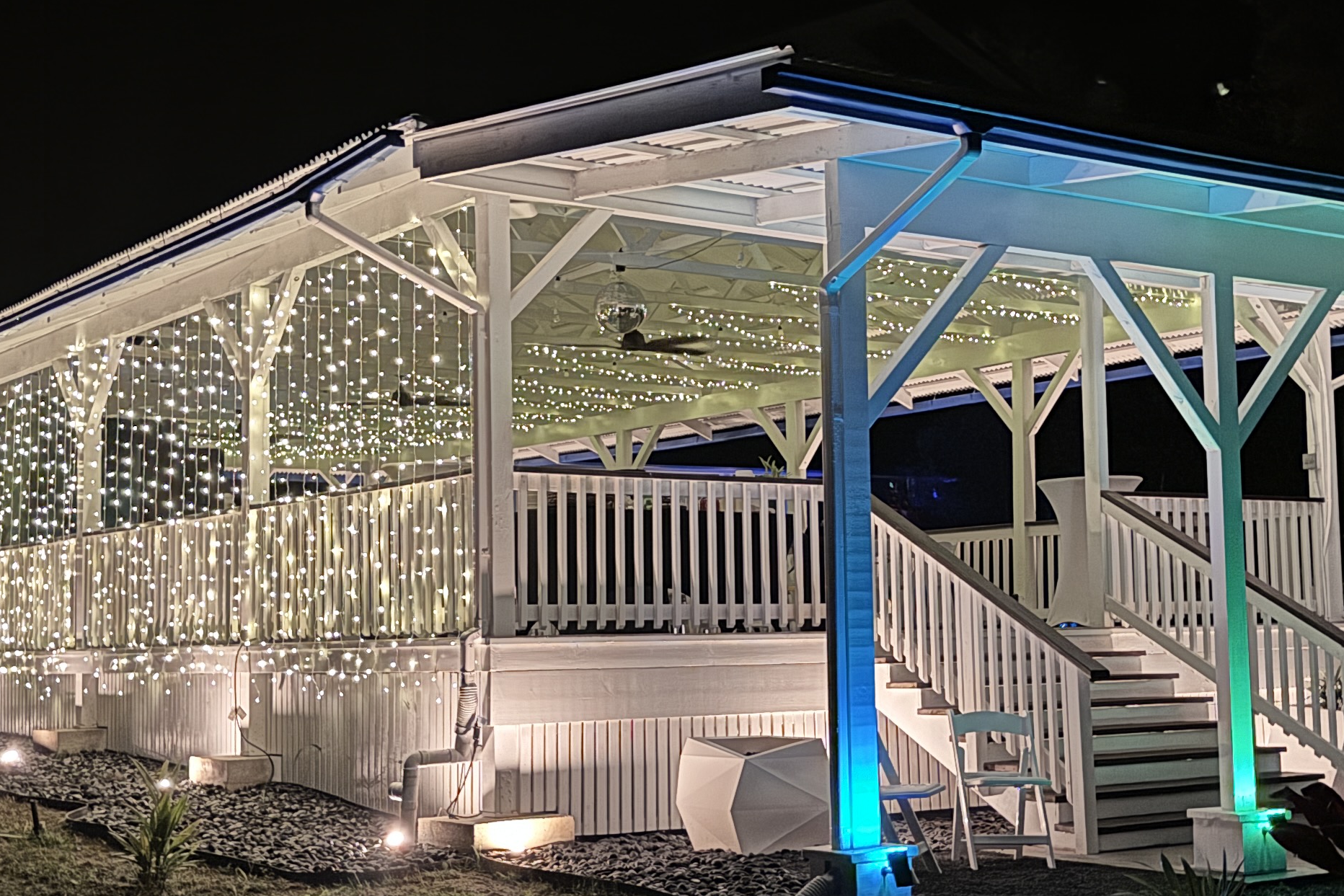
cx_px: 805
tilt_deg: +3.6
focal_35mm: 54
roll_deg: +1.4
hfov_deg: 36.7
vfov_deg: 25.1
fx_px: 2016
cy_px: 466
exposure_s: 1/16
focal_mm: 6.76
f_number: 1.78
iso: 1000
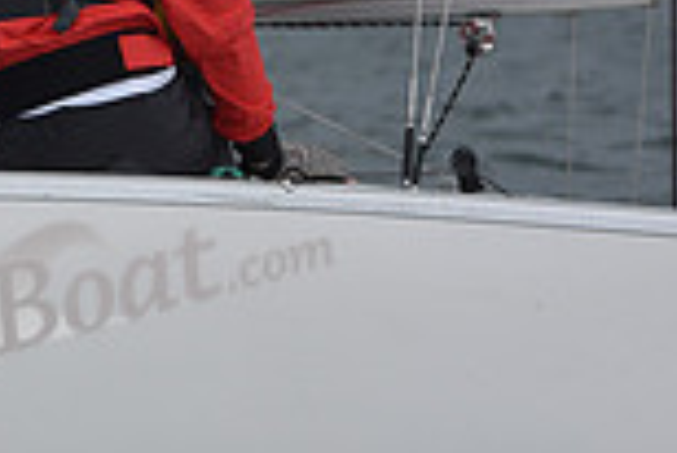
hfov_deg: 3.5
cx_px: -510
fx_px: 11011
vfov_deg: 2.4
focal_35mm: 585
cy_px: 147
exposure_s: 1/800
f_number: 8
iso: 250
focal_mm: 155
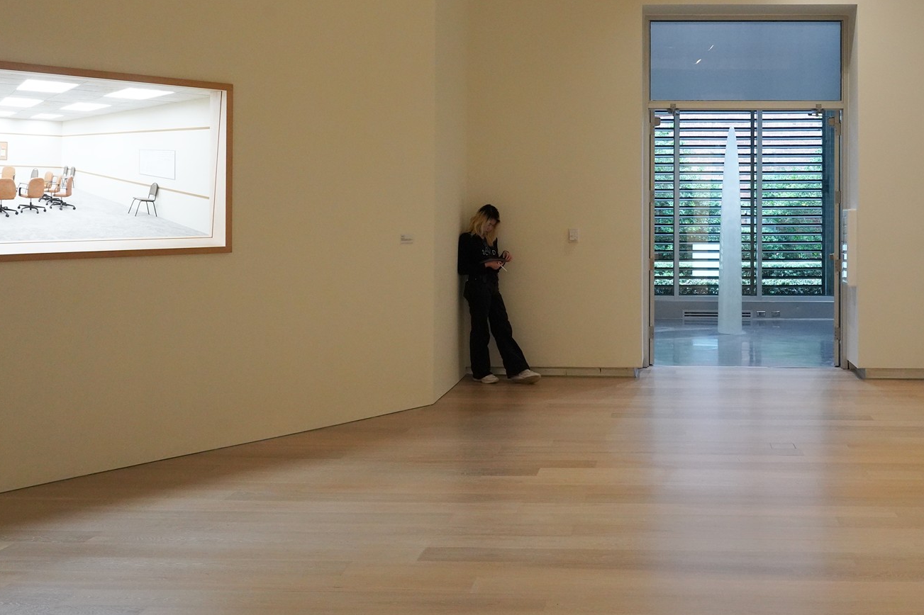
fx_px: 1103
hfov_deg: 44.6
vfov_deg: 30.8
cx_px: 634
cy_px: 186
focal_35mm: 43
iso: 4000
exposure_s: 1/80
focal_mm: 28
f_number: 9
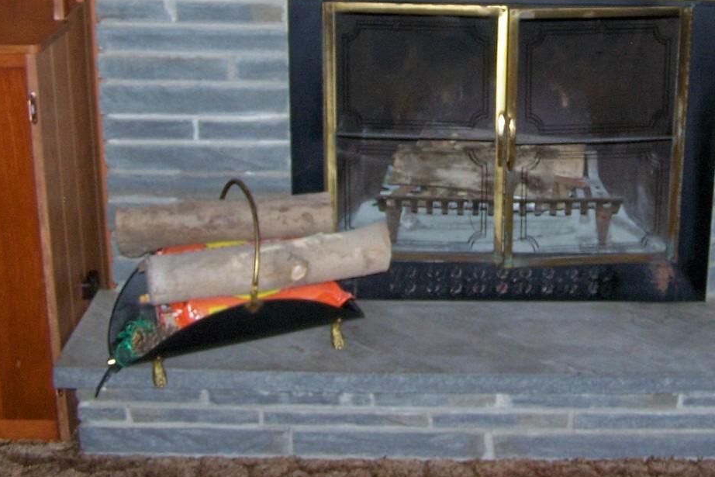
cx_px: 523
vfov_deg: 19.2
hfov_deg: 28.5
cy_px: 63
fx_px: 1390
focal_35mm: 70
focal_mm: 6.7
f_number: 2.8
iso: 140
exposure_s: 1/60
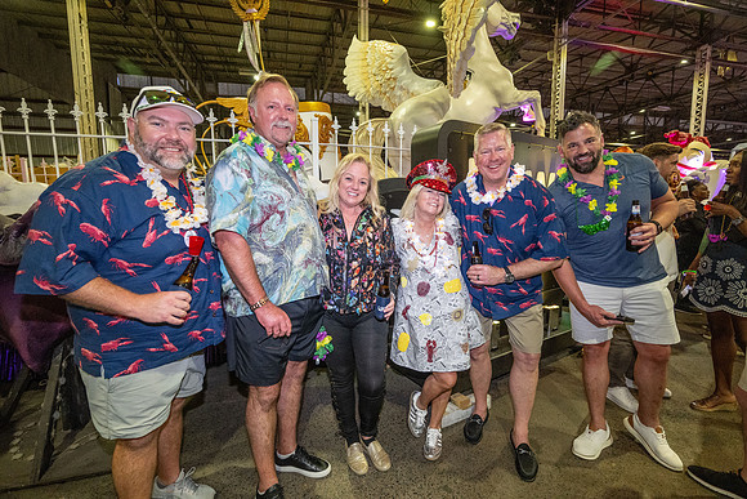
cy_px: 250
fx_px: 332
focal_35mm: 16
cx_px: 374
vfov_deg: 73.8
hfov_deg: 96.7
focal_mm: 16
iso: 5000
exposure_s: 1/125
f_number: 4
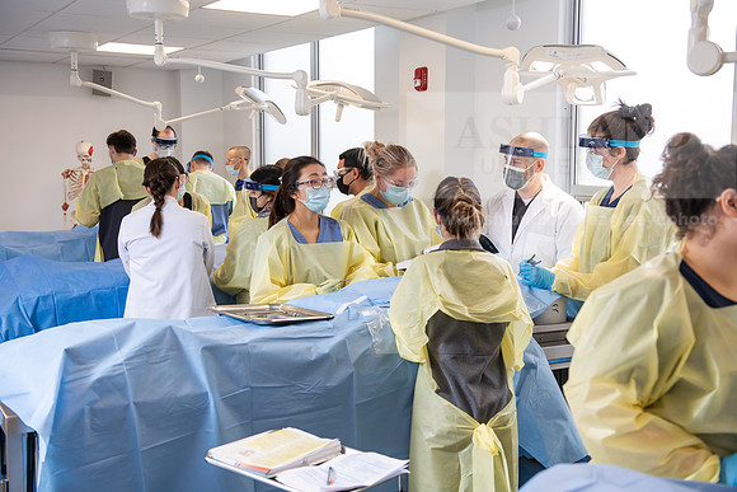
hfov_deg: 43.6
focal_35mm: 45
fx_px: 921
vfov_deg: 29.9
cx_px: 368
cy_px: 246
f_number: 4
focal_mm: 45
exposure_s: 1/200
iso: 500
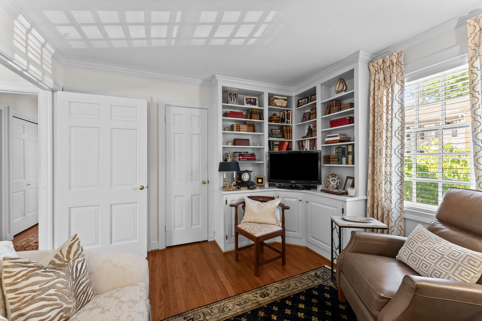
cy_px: 160
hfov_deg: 104.3
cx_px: 241
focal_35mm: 14
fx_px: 187
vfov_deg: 81.2
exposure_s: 1/1.67
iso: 1250
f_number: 10
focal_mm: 14
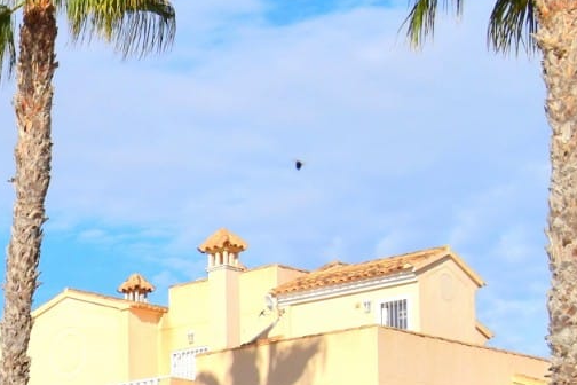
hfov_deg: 16.9
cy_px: 547
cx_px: -350
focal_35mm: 107
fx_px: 1715
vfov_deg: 12.3
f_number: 11
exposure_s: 1/640
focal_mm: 20
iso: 200
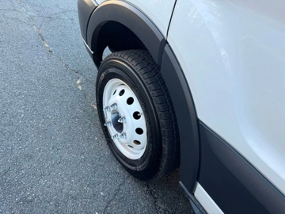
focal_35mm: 24
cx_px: 142
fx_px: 198
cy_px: 107
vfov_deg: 56.8
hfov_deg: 71.6
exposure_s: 1/215
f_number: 1.78
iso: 64
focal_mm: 6.76
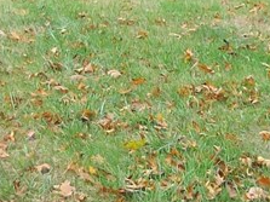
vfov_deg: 9.5
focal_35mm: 156
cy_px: 16
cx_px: 245
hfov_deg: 12.6
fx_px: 1216
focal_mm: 5.7
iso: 80
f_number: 2.8
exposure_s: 1/242
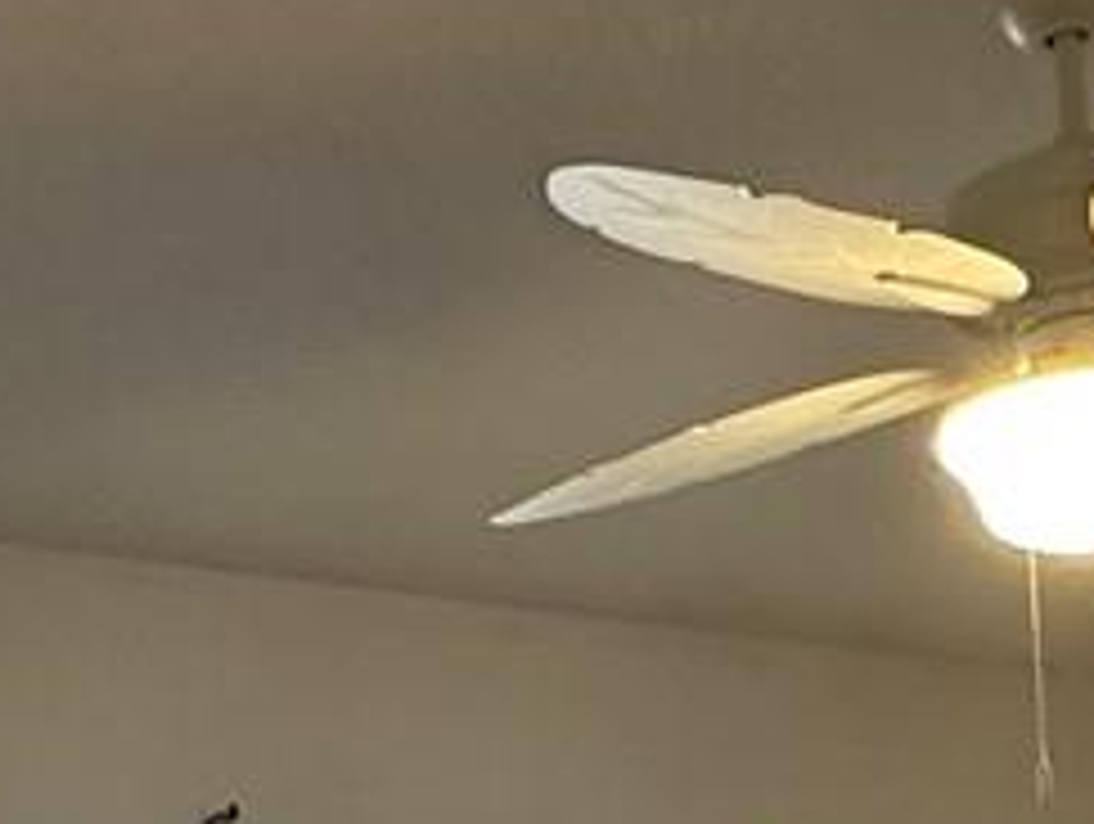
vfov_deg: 13.7
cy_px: 1639
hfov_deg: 21.2
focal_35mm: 92
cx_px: 729
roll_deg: +4.0
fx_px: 2912
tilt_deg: -3.8
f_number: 2.2
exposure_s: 1/60
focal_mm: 2.22
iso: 250
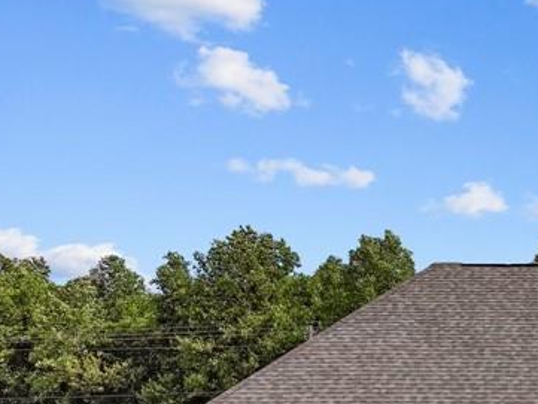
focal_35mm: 68
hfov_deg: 25.1
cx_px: 677
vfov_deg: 20.5
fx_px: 1057
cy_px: 460
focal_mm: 12.29
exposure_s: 1/8000
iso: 110
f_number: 3.2
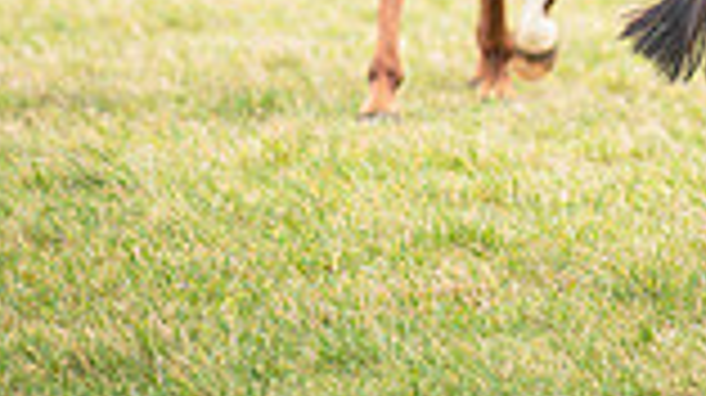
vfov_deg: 1.5
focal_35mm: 783
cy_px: -457
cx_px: 670
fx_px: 14646
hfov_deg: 2.8
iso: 800
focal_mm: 135
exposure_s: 1/1200
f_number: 1.9
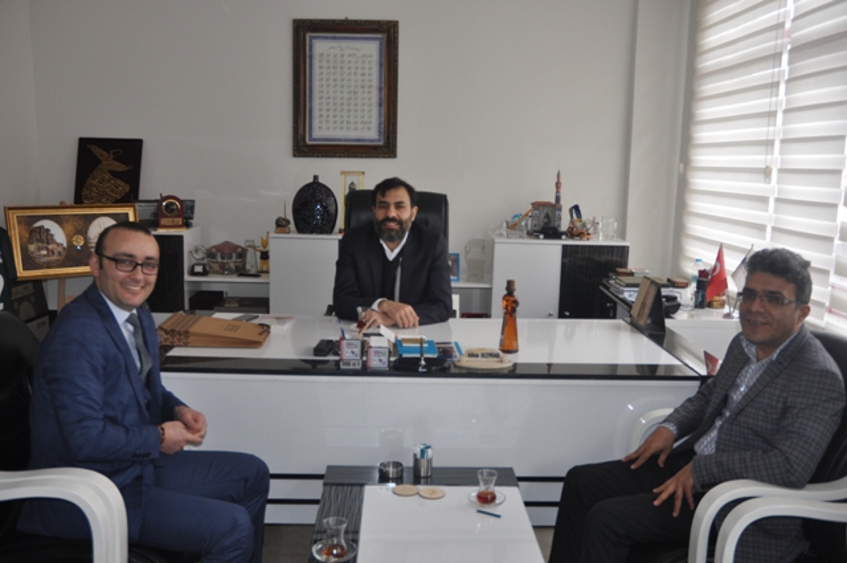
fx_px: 846
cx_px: 424
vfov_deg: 36.8
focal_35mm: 36
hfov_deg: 53.2
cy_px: 282
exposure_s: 1/125
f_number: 3.8
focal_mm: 24
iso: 560
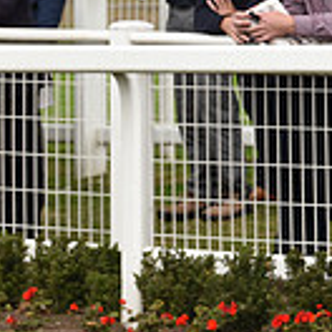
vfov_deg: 3.6
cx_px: 707
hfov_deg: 3.6
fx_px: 5263
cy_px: 64
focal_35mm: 485
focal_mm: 130
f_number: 5.6
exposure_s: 1/1250
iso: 500
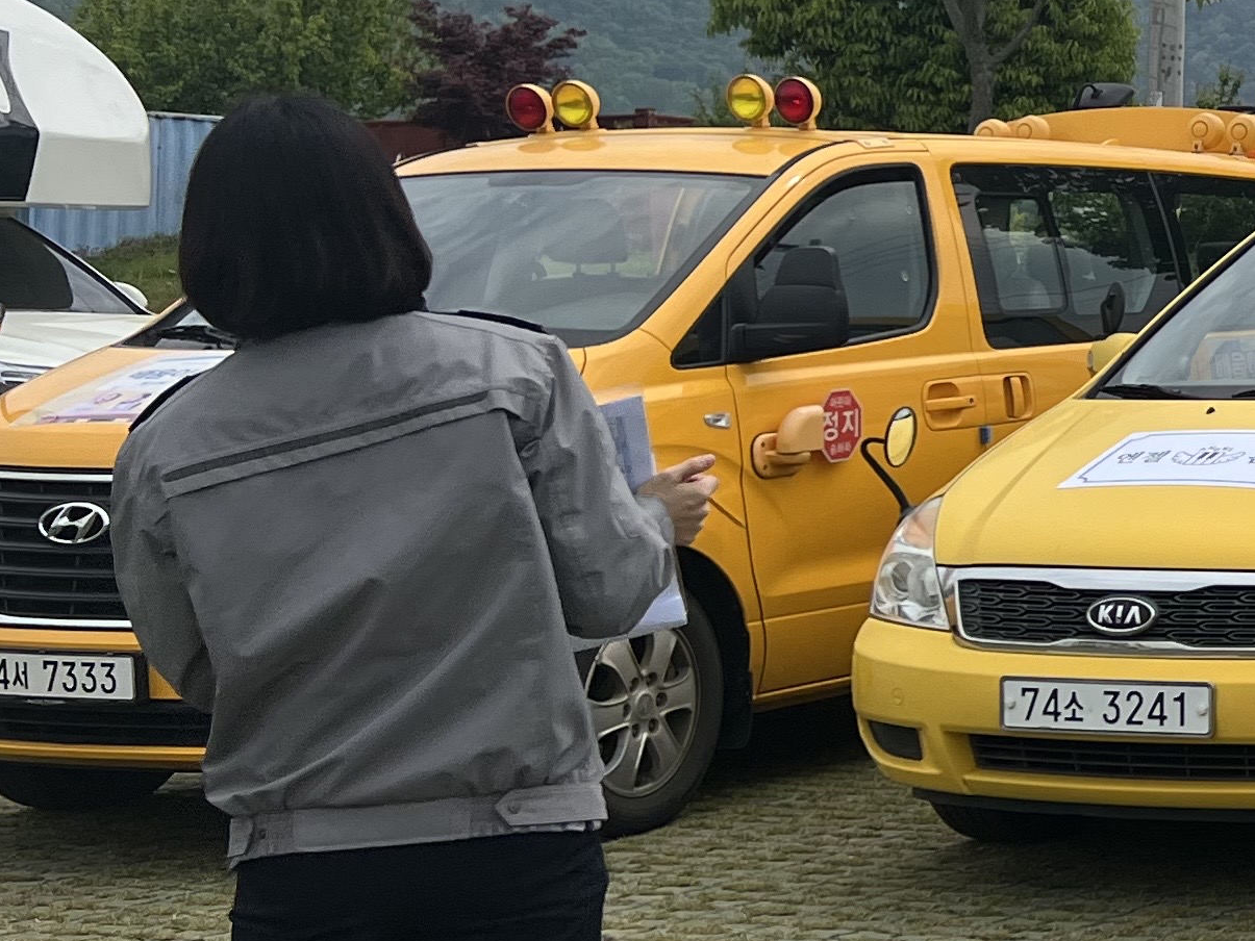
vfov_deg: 16.9
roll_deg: +0.1
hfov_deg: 19.0
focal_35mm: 87
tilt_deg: +1.6
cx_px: 2015
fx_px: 3154
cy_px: 223
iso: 50
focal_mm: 5.7
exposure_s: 1/6579
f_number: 1.5
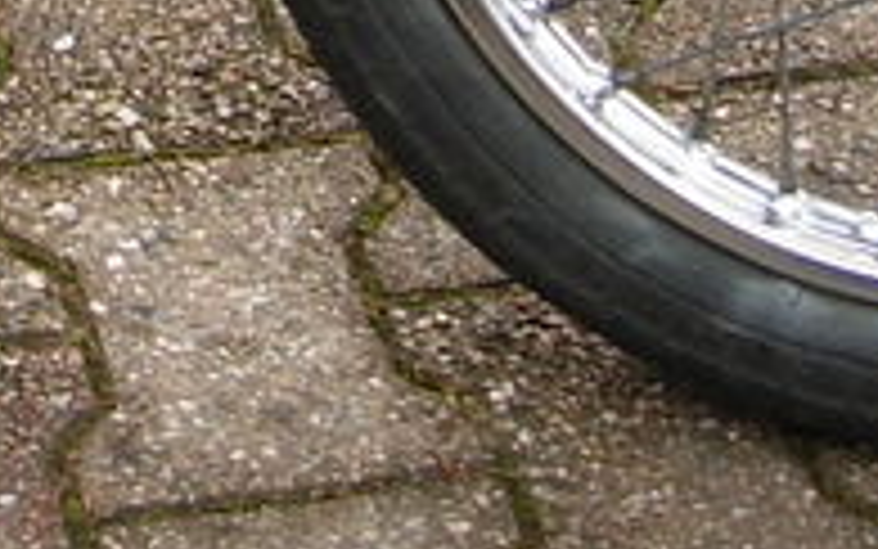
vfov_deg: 5.9
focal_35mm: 207
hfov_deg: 9.8
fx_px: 4955
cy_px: -1098
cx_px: -405
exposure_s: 1/148
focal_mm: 7.8
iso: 79
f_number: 2.8
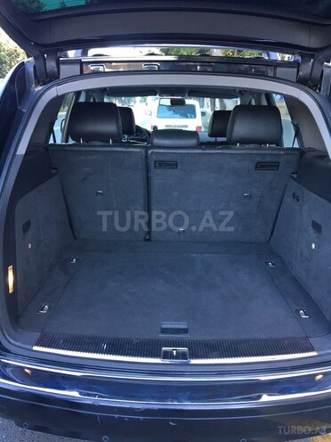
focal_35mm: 29
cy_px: 221
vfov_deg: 61.7
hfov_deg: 48.2
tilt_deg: -16.8
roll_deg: +1.3
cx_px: 166
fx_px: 370
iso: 50
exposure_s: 1/33
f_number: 2.2
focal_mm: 4.15
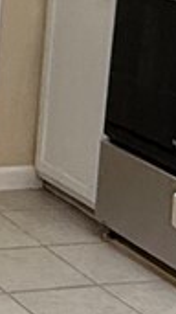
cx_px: -253
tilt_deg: -6.5
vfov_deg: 14.6
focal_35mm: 143
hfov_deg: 7.8
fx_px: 1188
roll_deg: -2.4
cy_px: -46
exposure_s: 1/120
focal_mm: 2.22
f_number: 2.2
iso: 250
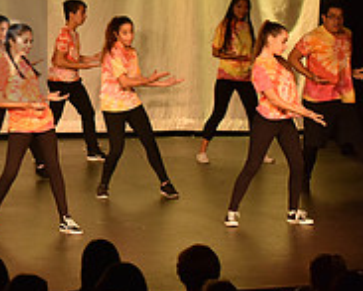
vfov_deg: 7.4
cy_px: 50
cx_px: -169
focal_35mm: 208
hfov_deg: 9.1
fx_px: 2238
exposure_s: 1/250
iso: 2000
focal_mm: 70
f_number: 4
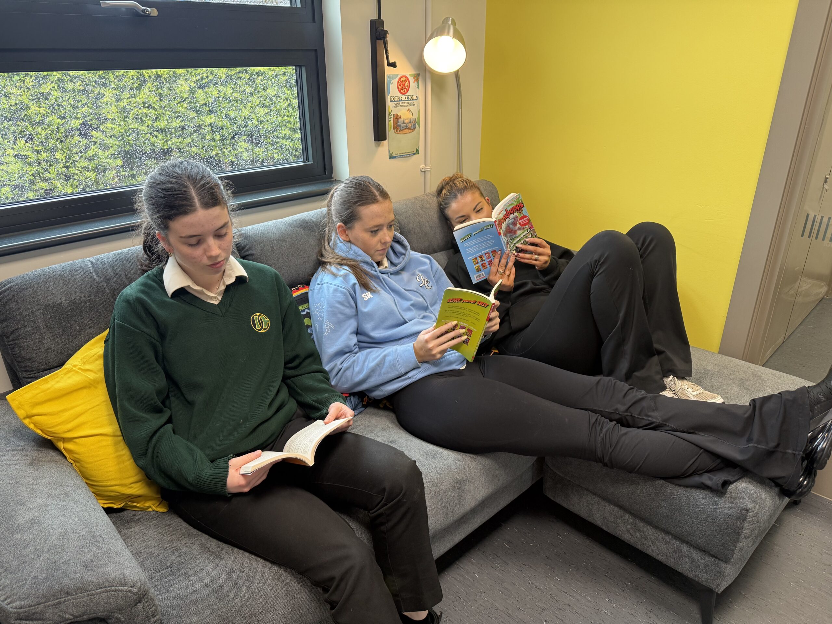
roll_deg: -0.3
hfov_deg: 71.6
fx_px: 577
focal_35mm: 24
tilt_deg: -25.7
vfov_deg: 56.8
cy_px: 312
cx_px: 416
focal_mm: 6.76
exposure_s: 1/100
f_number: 1.78
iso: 160
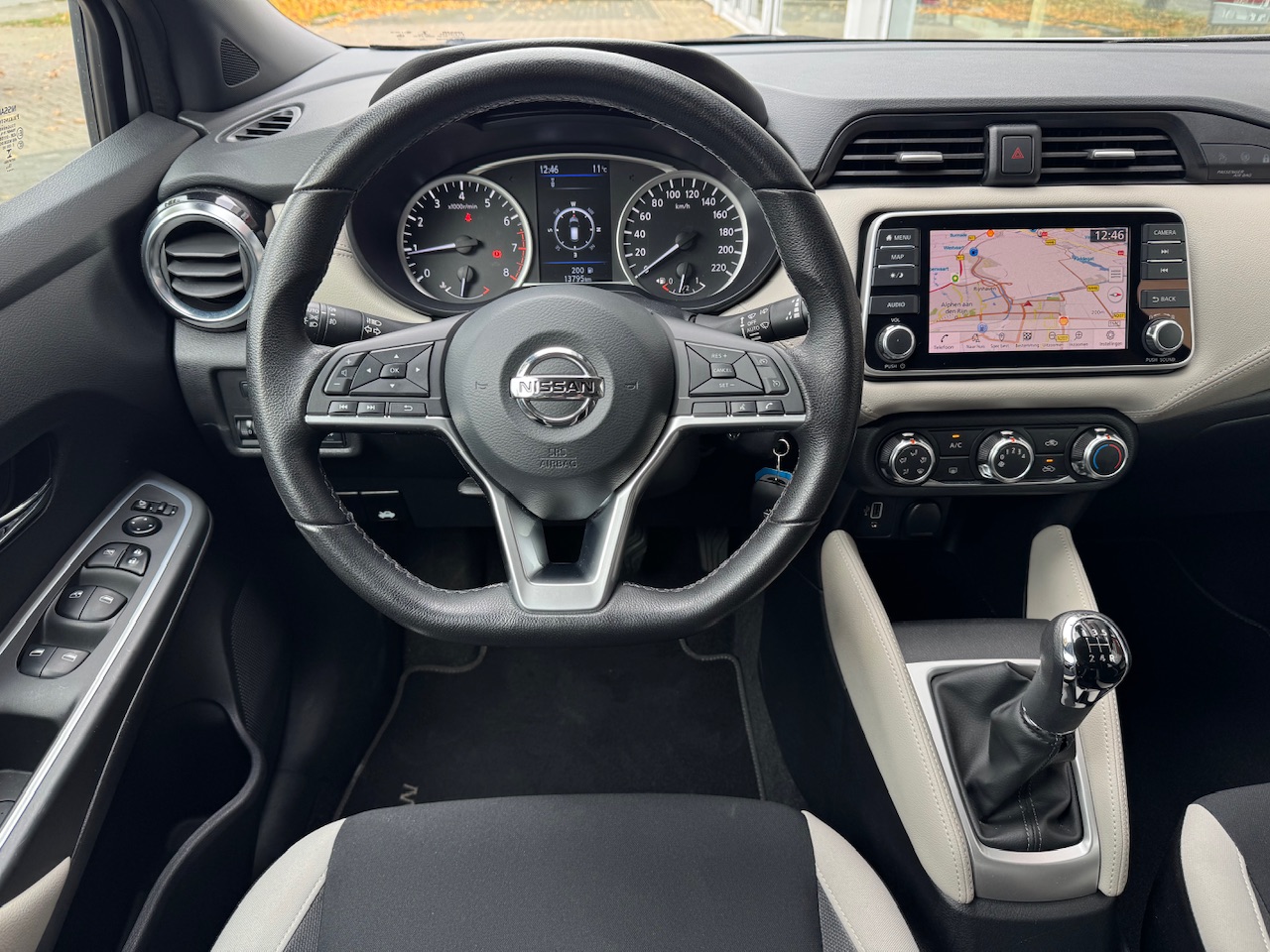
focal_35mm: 24
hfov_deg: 71.6
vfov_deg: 56.8
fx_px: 881
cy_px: 476
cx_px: 635
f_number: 1.78
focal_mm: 6.76
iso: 80
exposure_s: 1/111
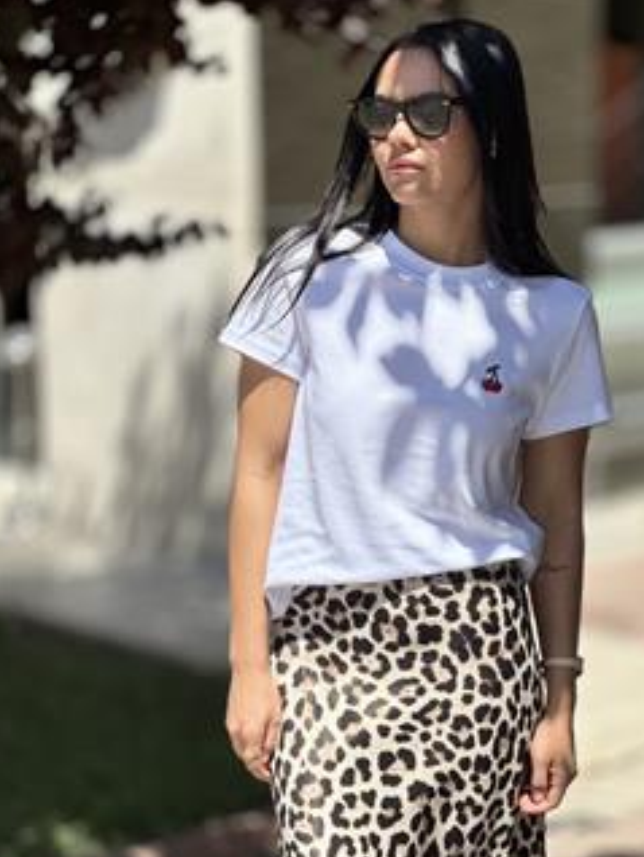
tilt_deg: -11.2
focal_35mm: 100
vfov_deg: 19.6
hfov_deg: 14.8
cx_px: 385
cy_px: 543
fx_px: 2477
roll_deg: -0.1
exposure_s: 1/1074
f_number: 2.8
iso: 32
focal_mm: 9
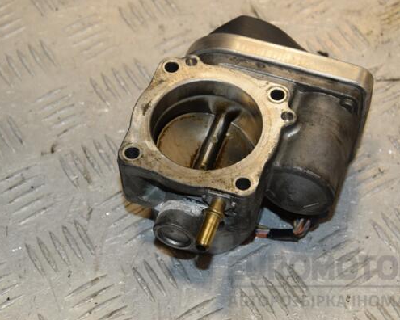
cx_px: 213
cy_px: 160
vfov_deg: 15.5
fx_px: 1172
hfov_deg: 19.4
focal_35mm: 99
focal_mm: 58
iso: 800
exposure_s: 1/200
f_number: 8
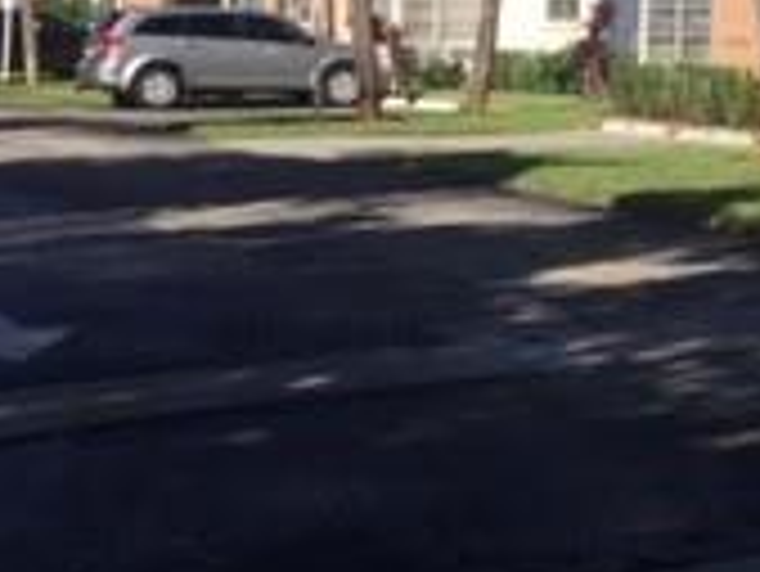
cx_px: 1214
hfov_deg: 16.0
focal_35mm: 110
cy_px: -122
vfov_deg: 13.1
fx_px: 2417
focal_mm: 4.15
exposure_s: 1/2326
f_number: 2.2
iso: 32
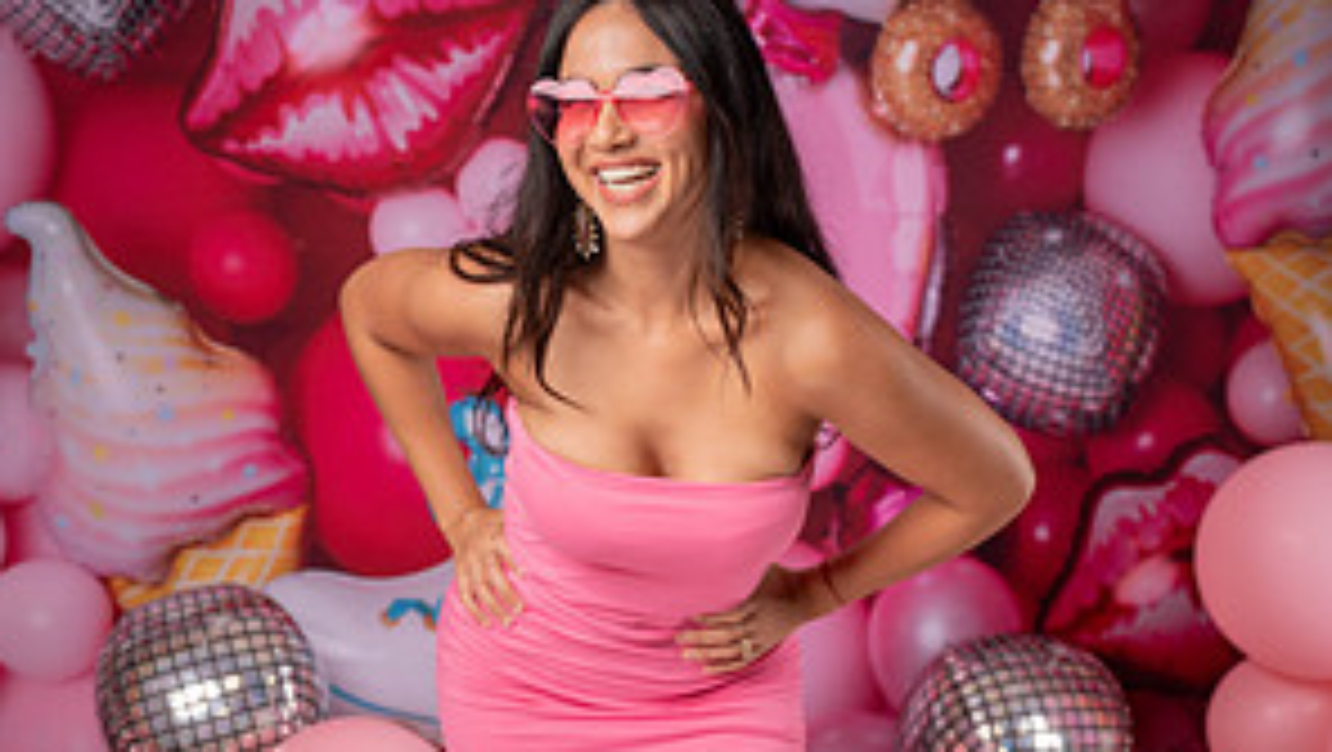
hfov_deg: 30.1
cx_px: 662
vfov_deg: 16.9
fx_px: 2474
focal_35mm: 70
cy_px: 747
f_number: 5.6
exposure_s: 1/80
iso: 250
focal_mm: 44
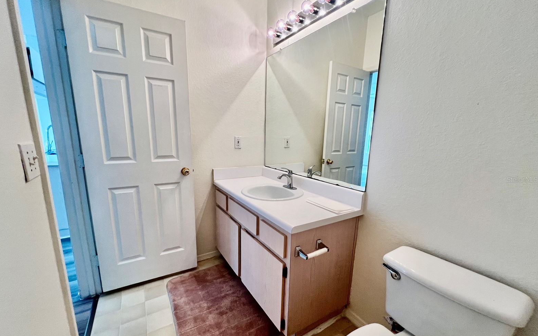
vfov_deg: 78.5
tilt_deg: -12.6
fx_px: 205
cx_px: 266
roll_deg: -1.3
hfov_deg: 105.3
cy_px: 179
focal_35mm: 14
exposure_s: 1/120
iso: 100
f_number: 1.8
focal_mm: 1.57
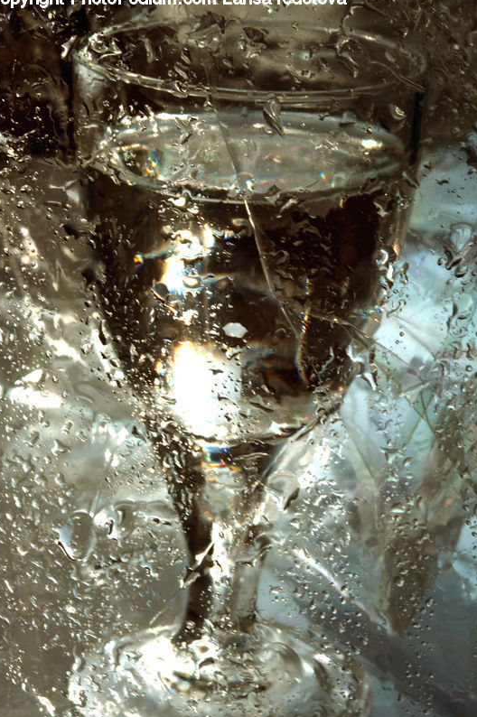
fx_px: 2031
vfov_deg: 20.0
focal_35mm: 102
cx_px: 257
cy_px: 383
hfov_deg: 13.4
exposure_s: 1/25
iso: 200
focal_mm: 60
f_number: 22
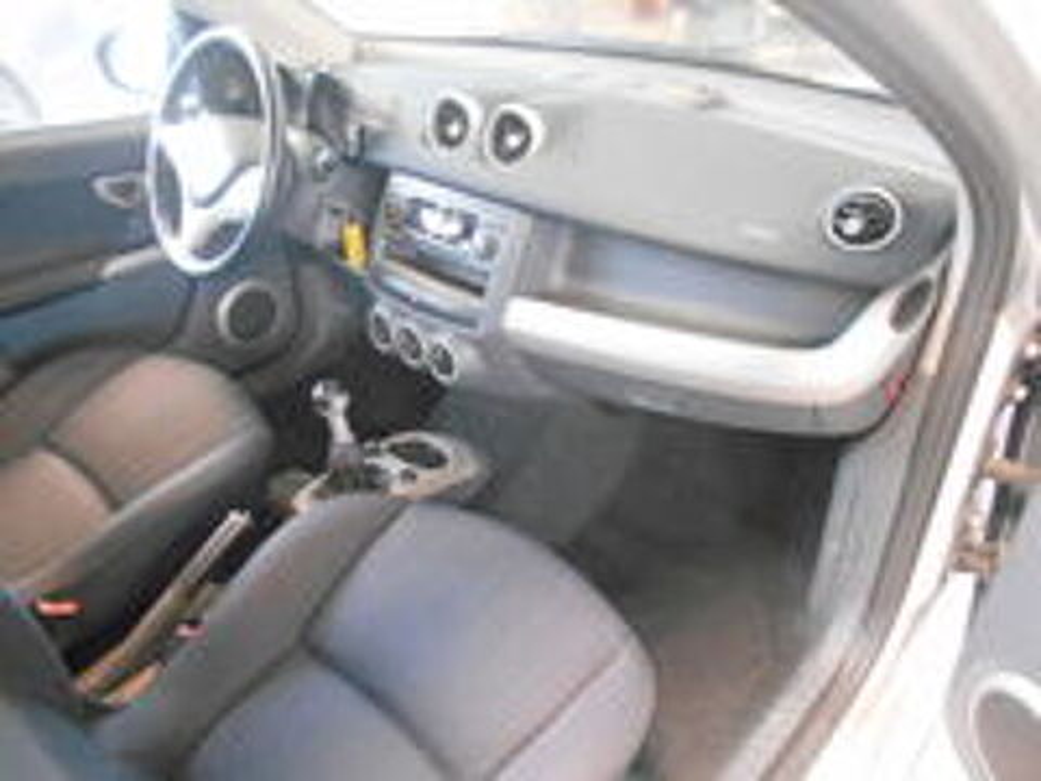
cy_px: 390
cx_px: 520
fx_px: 782
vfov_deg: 53.1
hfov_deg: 67.3
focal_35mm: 26
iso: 800
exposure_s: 1/5
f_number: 3.2
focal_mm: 4.6
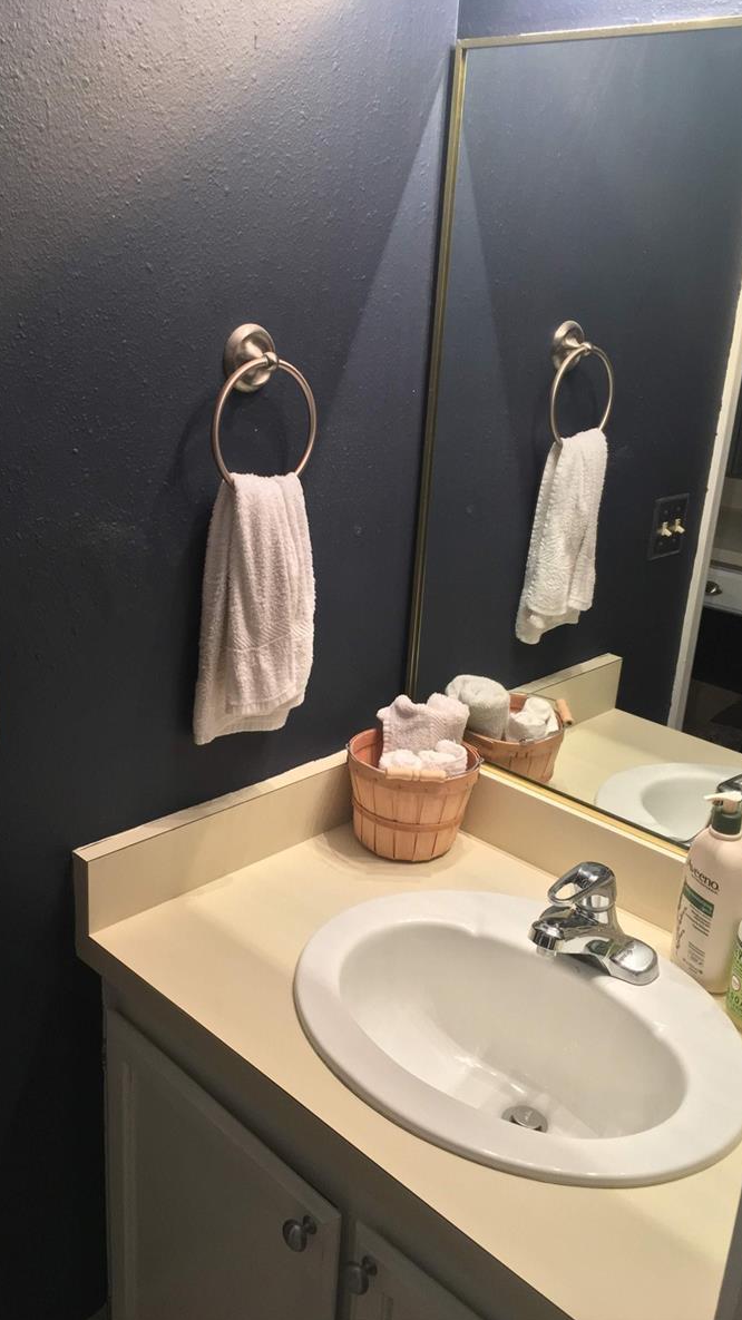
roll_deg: -2.5
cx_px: 351
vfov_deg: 61.0
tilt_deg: -20.0
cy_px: 655
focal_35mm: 32
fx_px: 1120
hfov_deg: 36.6
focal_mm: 4.15
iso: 80
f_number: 2.2
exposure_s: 1/30
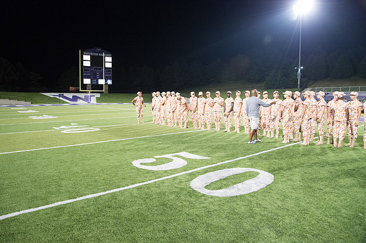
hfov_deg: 73.8
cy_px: 122
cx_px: 183
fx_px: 244
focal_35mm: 24
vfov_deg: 53.1
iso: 9000
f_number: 5.6
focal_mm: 24
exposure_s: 1/160
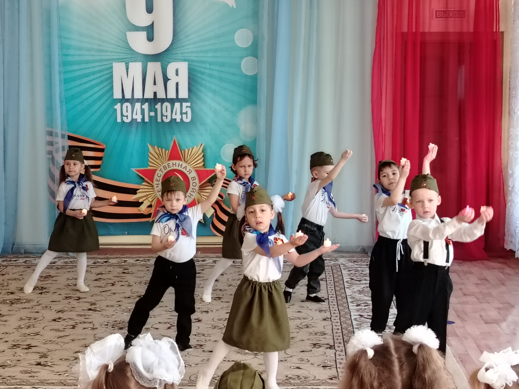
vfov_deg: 19.1
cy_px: 194
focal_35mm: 77
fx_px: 1154
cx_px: 260
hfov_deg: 25.3
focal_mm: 5.25
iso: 519
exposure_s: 1/100
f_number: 1.75
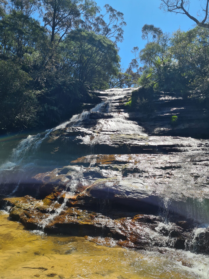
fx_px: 209
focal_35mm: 26
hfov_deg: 53.1
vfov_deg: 67.3
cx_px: 104
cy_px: 140
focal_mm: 5.4
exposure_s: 1/2160
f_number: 1.8
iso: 50
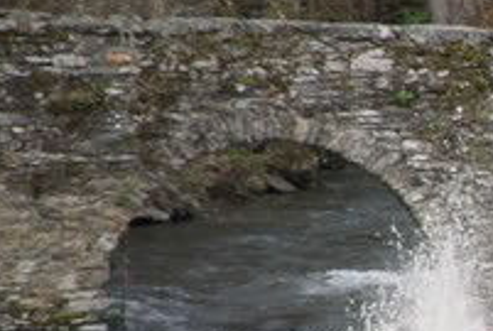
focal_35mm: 746
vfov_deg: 1.9
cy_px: 286
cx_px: 567
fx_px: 10239
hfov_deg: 2.8
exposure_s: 1/320
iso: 320
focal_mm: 200
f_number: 6.3
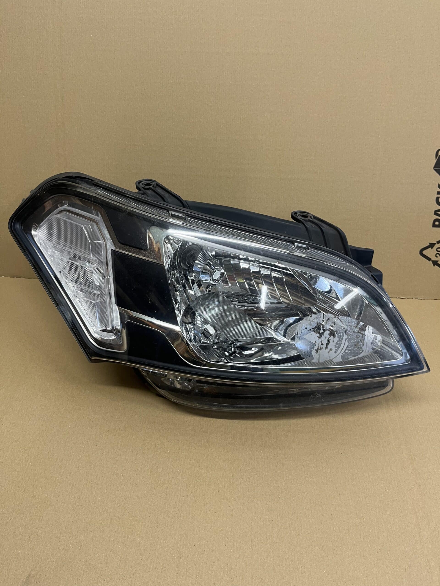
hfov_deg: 53.1
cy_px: 293
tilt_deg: -41.5
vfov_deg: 67.3
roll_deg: +1.0
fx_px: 441
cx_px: 220
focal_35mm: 26
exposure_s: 1/50
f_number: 1.6
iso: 100
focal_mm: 5.1
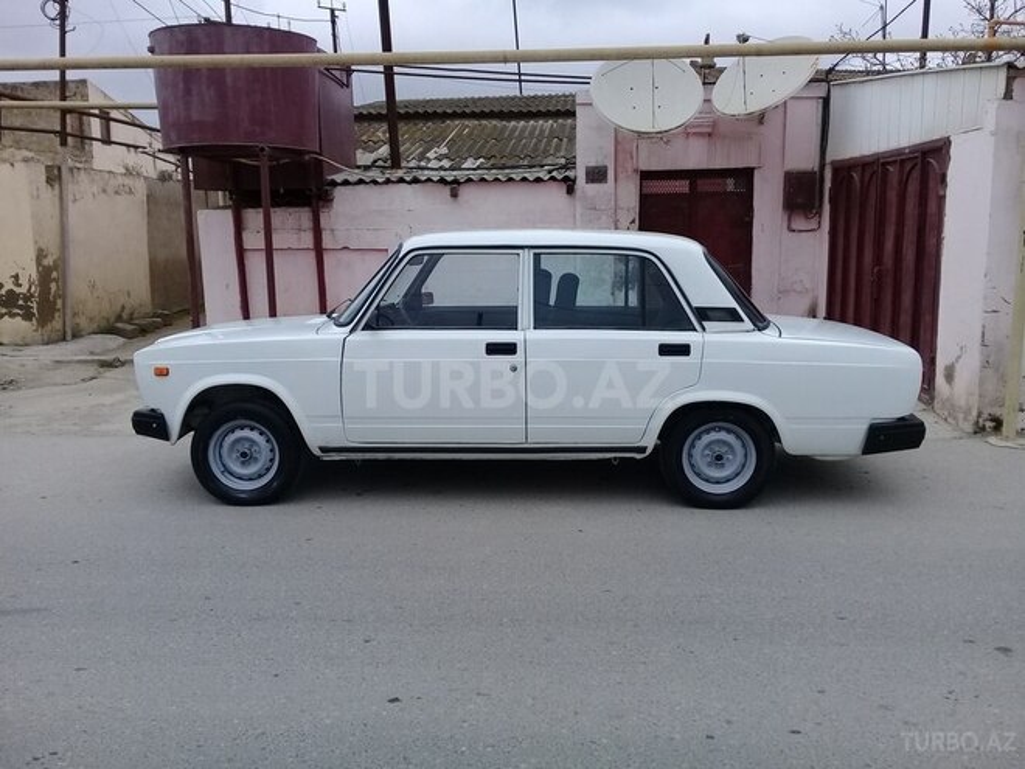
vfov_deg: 45.4
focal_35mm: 31
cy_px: 384
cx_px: 512
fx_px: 918
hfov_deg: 58.4
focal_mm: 3.3
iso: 50
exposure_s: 1/456
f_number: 2.2
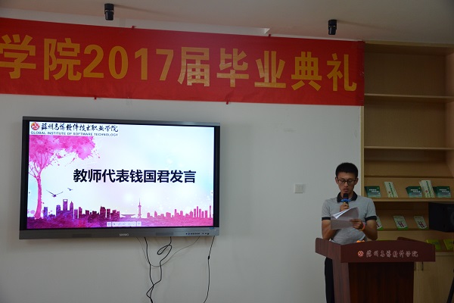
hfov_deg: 46.4
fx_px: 530
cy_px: 152
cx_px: 227
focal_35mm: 42
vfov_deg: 31.9
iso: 900
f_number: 4
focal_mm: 28
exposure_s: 1/125
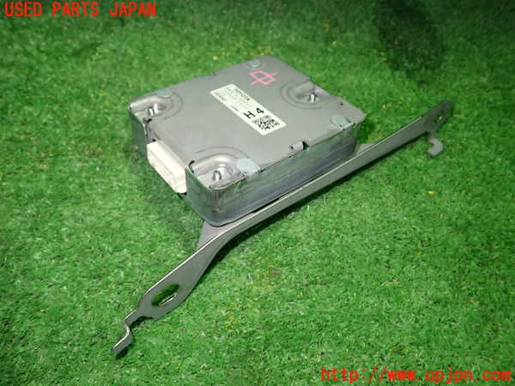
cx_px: 258
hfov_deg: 60.0
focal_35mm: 30
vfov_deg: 46.8
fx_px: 446
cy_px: 193
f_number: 2.3
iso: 250
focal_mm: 5.4
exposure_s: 1/30
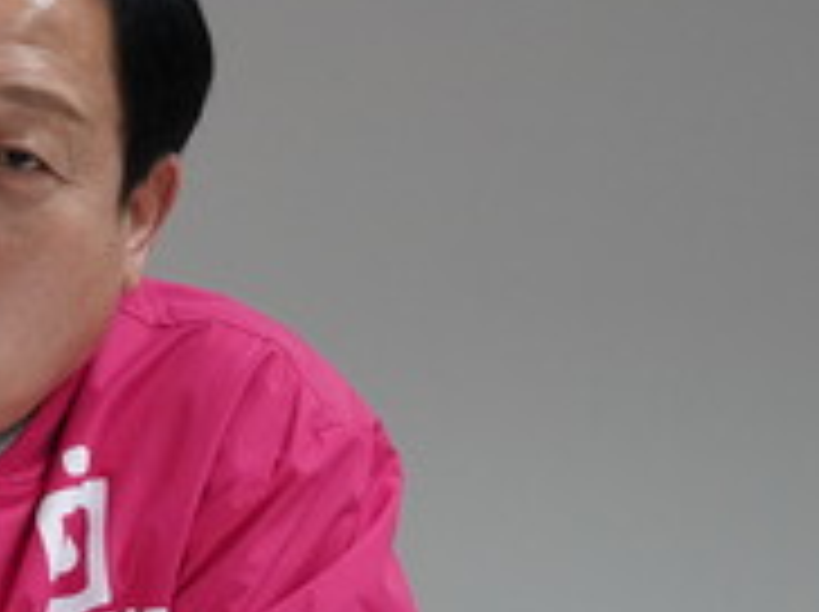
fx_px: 21809
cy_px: 405
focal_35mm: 923
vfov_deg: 1.6
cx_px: -94
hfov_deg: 2.2
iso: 8000
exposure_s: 1/320
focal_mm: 291
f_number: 5.6
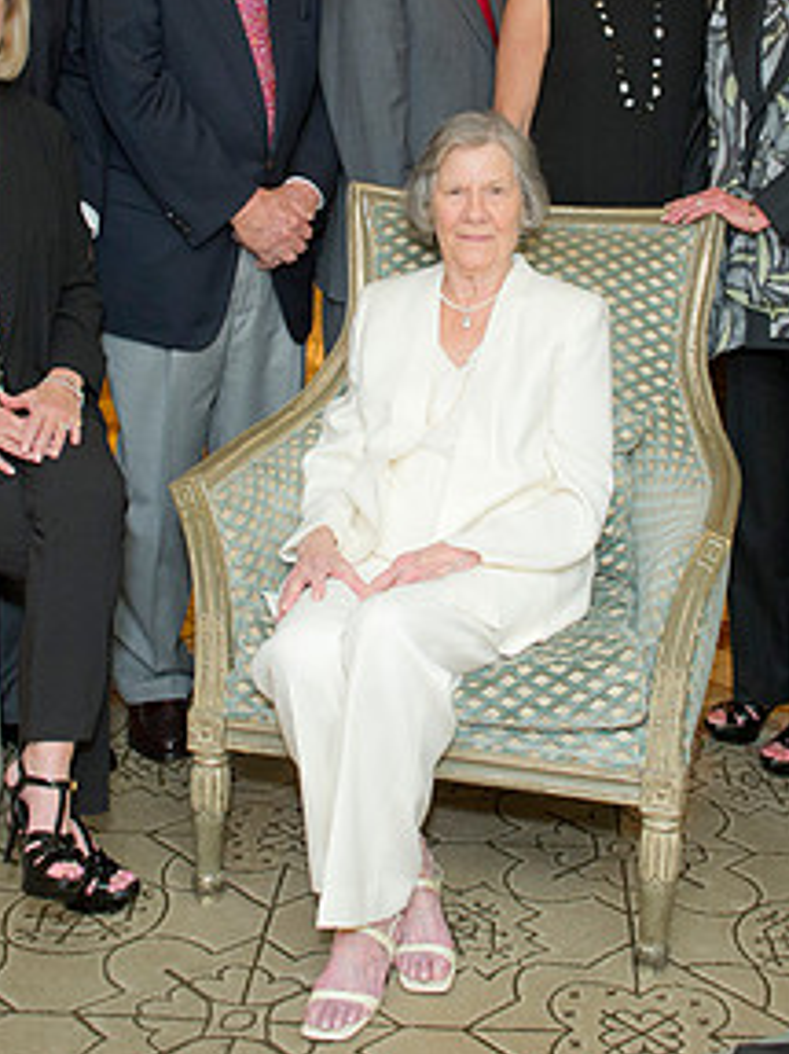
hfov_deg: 24.8
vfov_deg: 32.1
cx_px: 467
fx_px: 1794
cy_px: 256
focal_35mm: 59
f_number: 4.5
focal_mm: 26
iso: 1000
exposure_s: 1/60
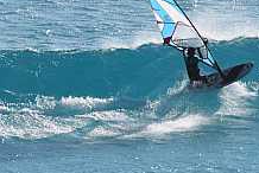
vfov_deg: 1.3
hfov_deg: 2.0
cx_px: 246
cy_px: 62
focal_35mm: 1055
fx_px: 7600
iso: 200
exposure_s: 1/1000
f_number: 8
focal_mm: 300
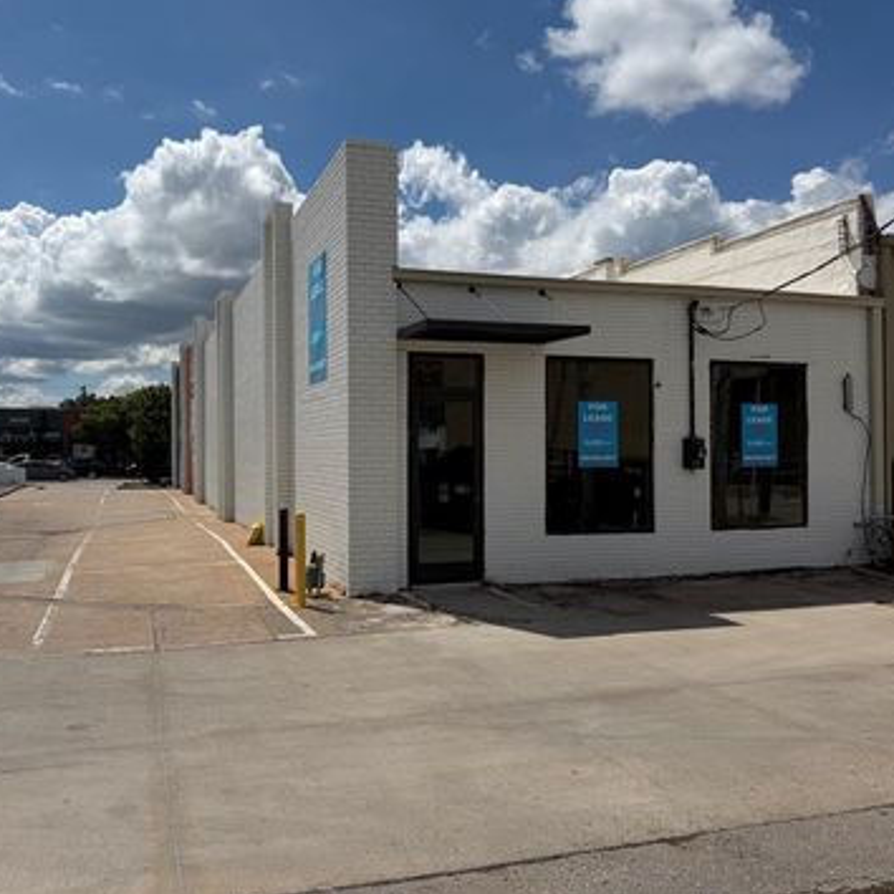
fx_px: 877
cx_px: 412
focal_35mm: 30
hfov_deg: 54.0
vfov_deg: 54.0
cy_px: 431
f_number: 1.78
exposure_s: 1/11905
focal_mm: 6.76
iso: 80
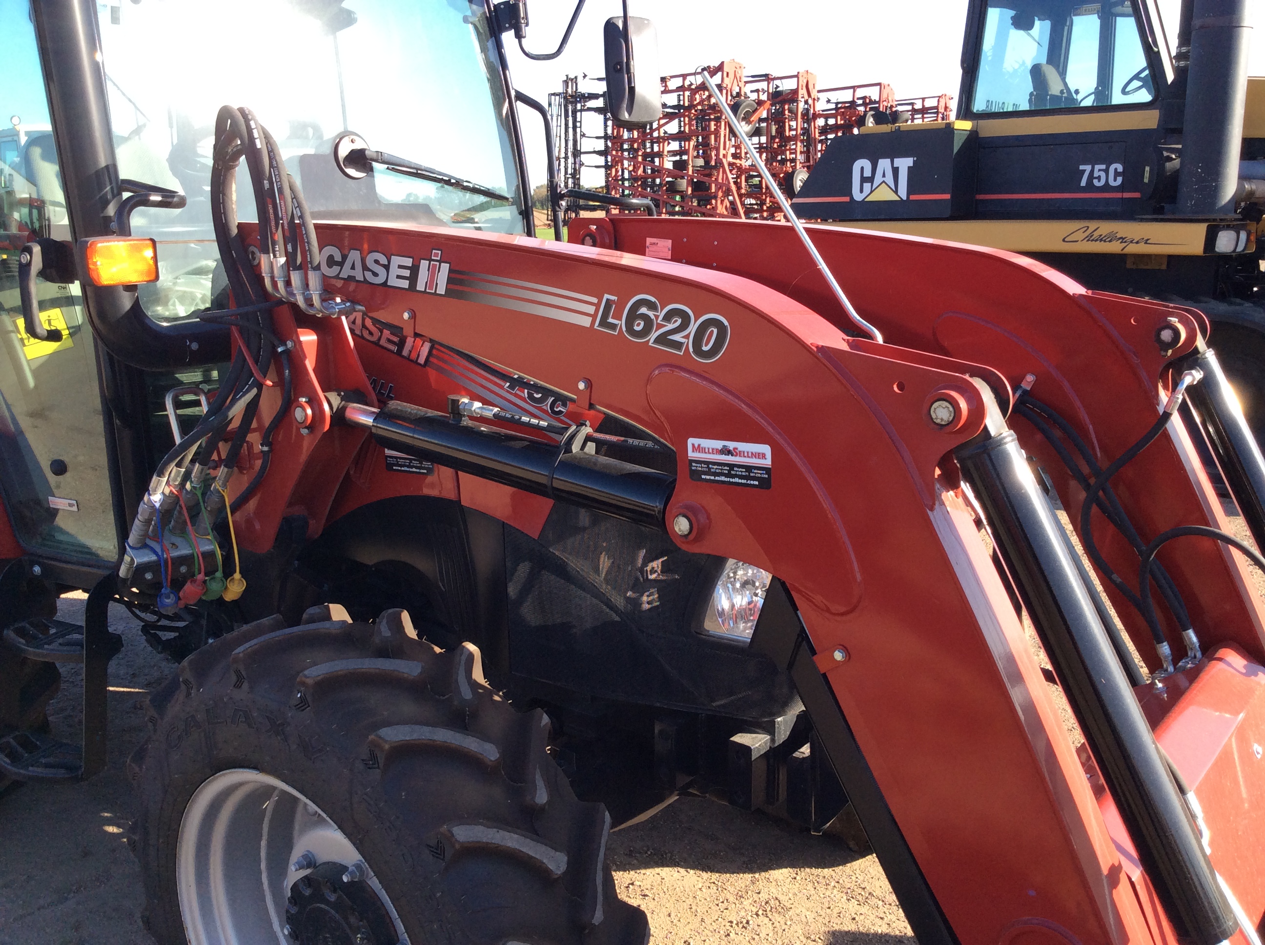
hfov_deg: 56.9
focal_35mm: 32
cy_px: 472
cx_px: 632
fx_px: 1168
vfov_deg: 44.1
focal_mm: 3.3
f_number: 2.4
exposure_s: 1/374
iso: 32
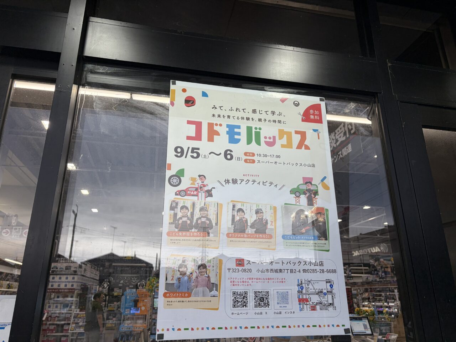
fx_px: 343
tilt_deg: +20.3
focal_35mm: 26
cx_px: 228
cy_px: 171
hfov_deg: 67.3
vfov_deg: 53.1
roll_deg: +1.0
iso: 40
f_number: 1.6
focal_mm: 5.96
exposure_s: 1/280
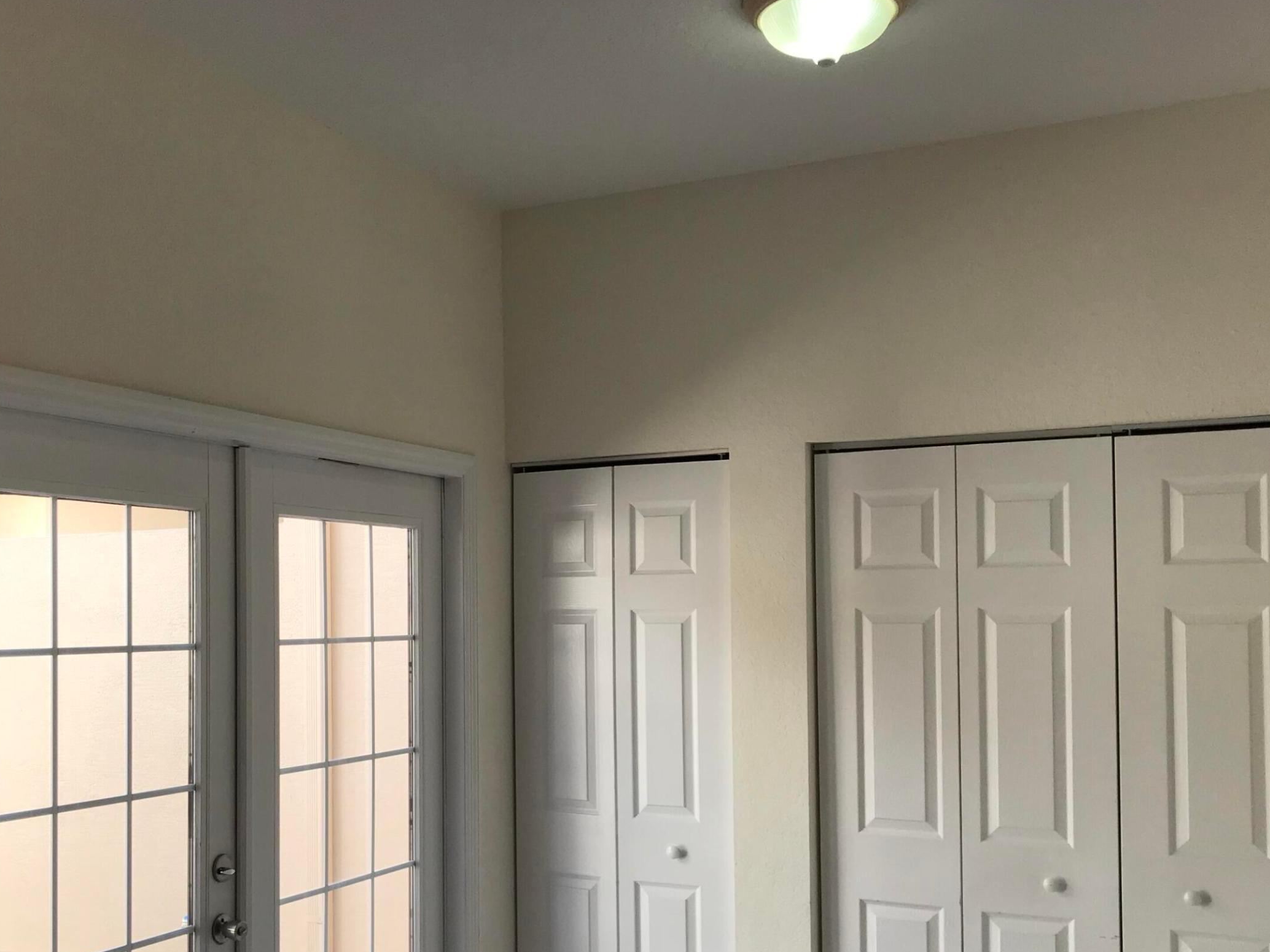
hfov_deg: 47.5
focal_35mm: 39
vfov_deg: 36.6
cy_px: 607
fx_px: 1431
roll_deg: +0.3
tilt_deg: +1.0
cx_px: 493
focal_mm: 3.99
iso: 20
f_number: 1.8
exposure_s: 1/225
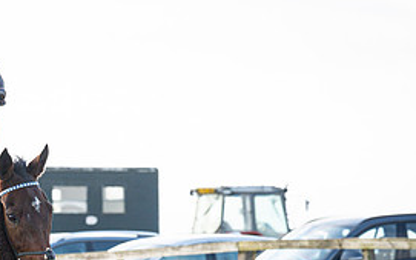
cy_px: 292
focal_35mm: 343
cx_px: -11
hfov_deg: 6.1
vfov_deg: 3.8
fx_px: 3886
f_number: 5
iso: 400
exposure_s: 1/850
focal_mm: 135
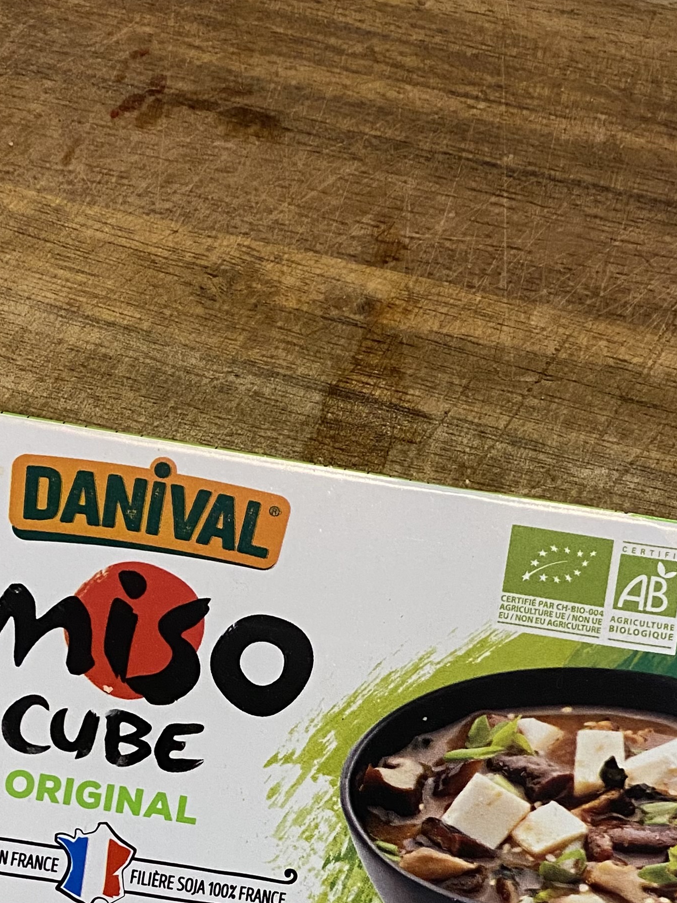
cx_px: 318
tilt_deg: -86.4
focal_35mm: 58
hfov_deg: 25.2
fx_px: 1512
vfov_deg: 32.0
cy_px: 763
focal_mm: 4.25
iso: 400
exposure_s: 1/33
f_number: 1.8
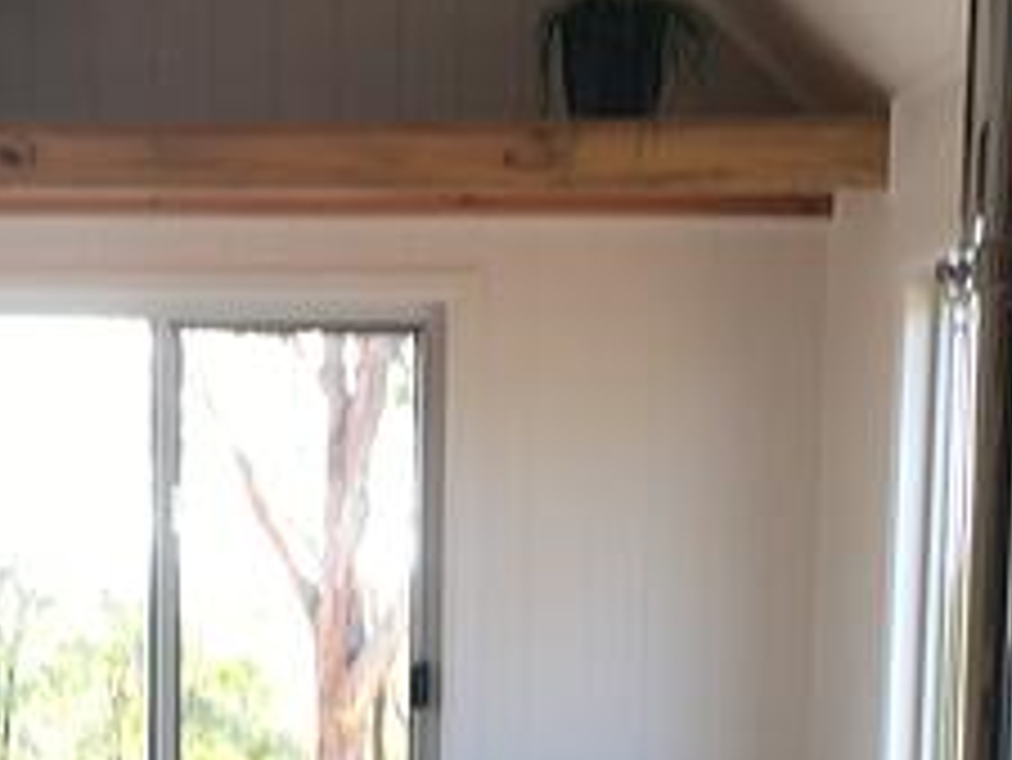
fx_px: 2340
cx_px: 171
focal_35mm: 80
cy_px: 1028
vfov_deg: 17.2
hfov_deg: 23.9
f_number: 2.2
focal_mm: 4.15
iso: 25
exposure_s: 1/50
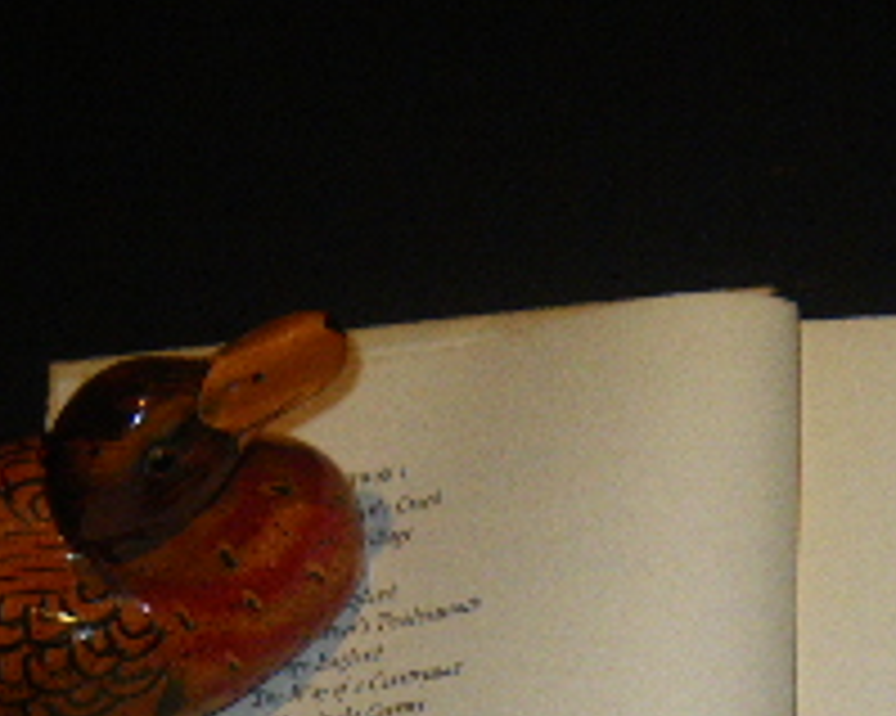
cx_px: 761
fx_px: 2332
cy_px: 1022
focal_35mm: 88
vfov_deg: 16.2
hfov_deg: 21.4
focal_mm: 5
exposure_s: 1/50
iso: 160
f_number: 3.5
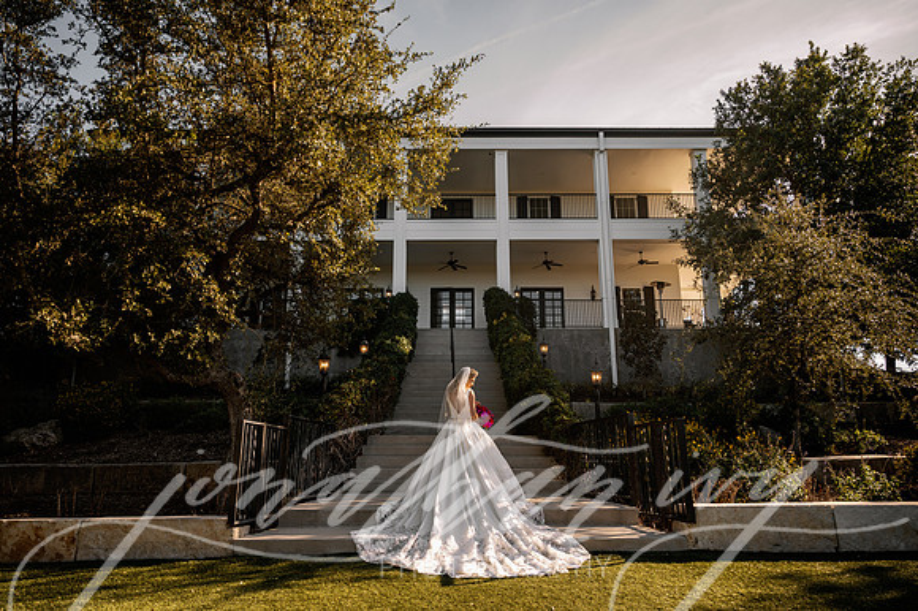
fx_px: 627
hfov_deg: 72.4
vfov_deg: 52.0
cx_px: 459
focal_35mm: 25
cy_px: 306
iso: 80
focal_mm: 24
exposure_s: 1/800
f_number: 2.8
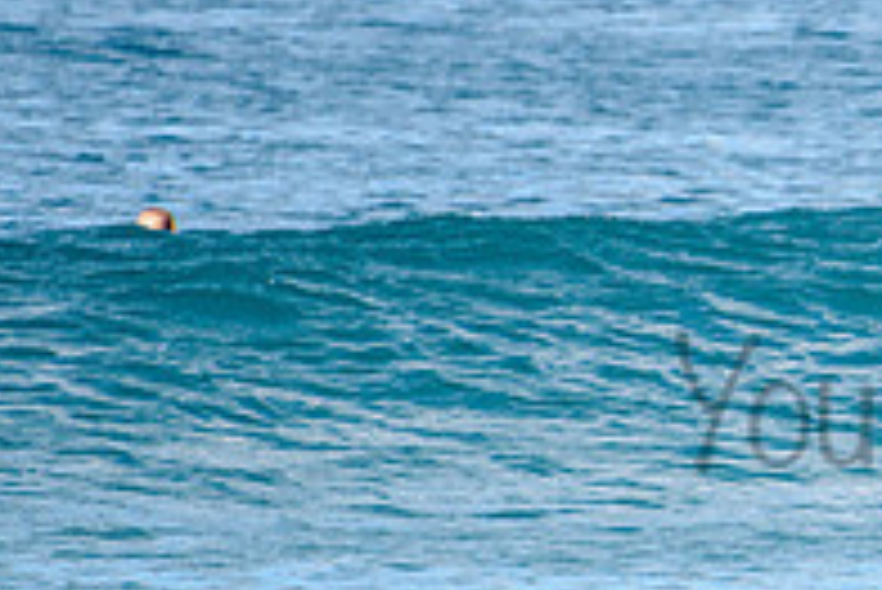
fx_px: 44573
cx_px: 1169
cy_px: 268
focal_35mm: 1818
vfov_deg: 0.8
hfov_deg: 1.1
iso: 450
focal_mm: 500
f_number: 5.6
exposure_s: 1/2000
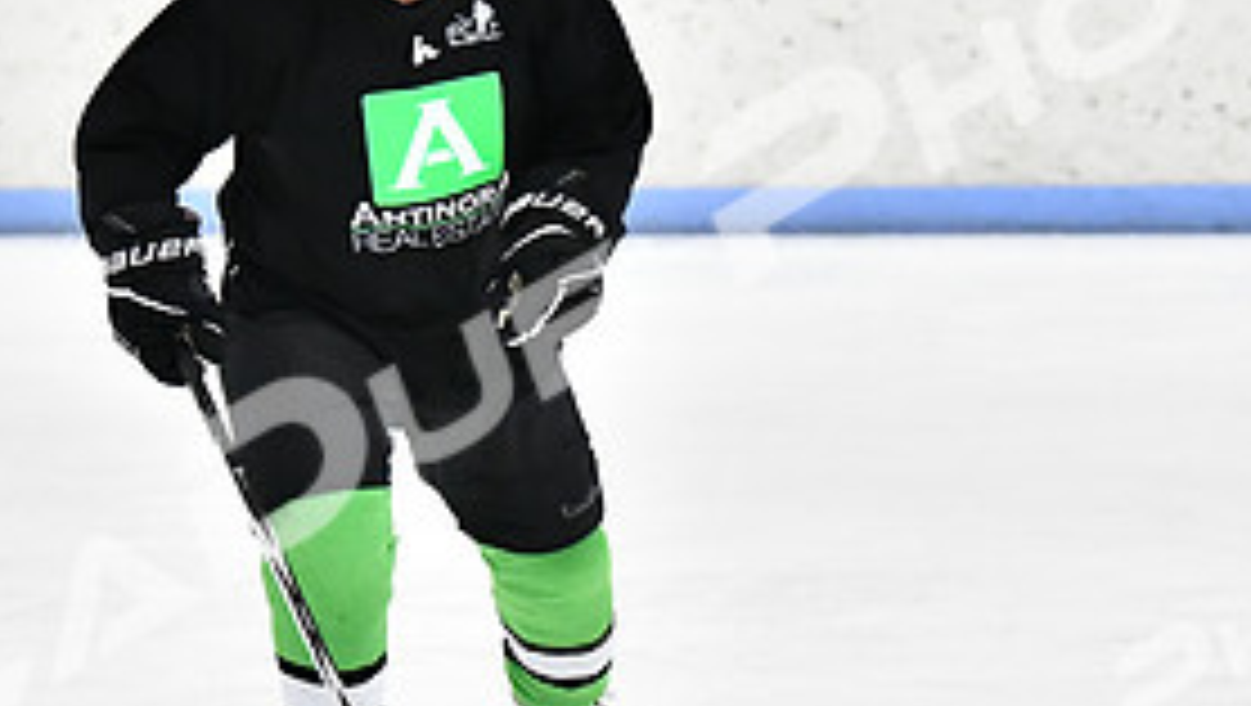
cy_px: 353
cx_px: 454
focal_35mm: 334
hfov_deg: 6.5
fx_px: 11090
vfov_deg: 3.6
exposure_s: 1/1250
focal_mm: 102
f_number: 2.8
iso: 6400
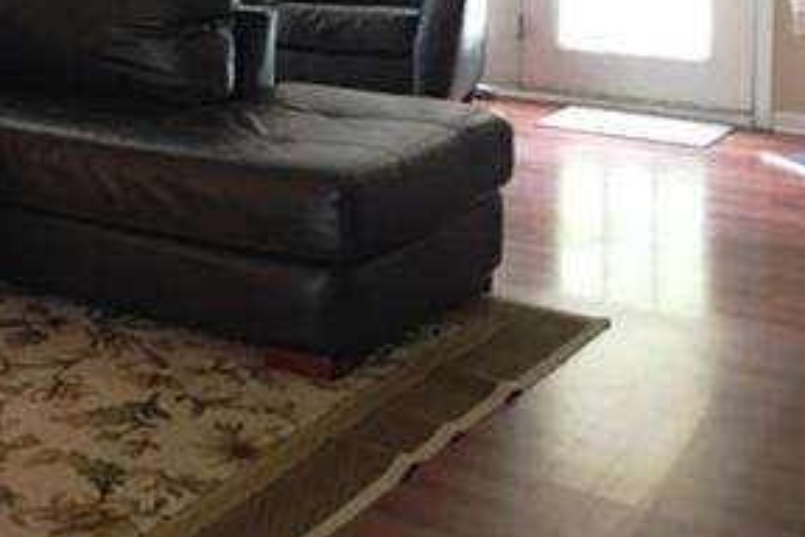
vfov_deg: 19.4
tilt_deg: -4.4
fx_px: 1498
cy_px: -59
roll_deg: +0.8
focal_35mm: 67
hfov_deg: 27.6
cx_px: -67
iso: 80
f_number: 2.2
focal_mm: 4.15
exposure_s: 1/8
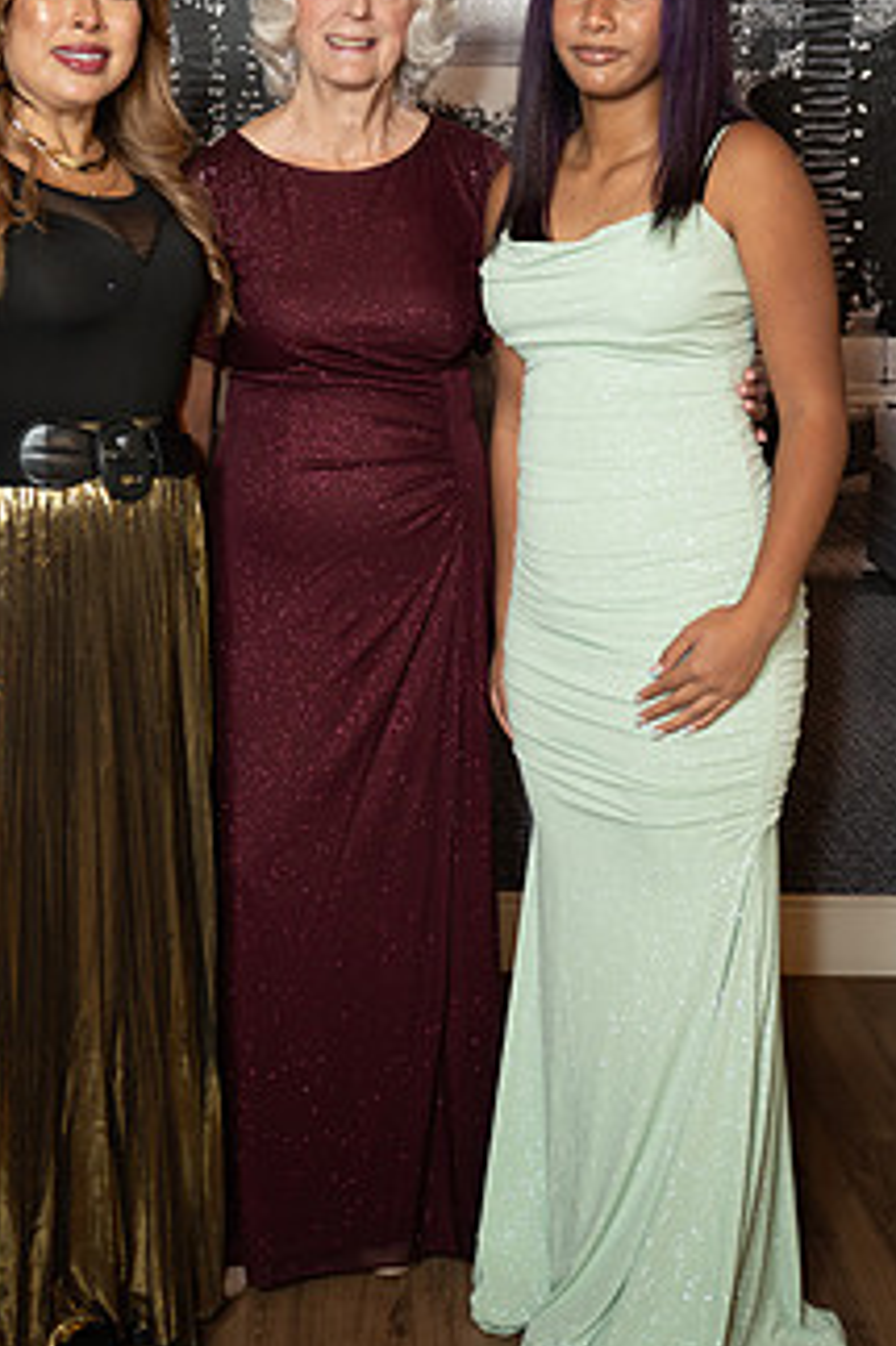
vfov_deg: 34.9
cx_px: 333
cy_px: 538
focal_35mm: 57
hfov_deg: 23.7
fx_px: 2130
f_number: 2.8
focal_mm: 40.9
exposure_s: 1/160
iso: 1000
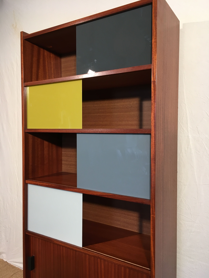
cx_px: 104
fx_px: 233
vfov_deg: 61.7
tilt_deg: -3.7
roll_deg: +1.0
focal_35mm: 29
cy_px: 139
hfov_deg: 48.2
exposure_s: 1/33
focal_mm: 4.15
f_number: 2.2
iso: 50
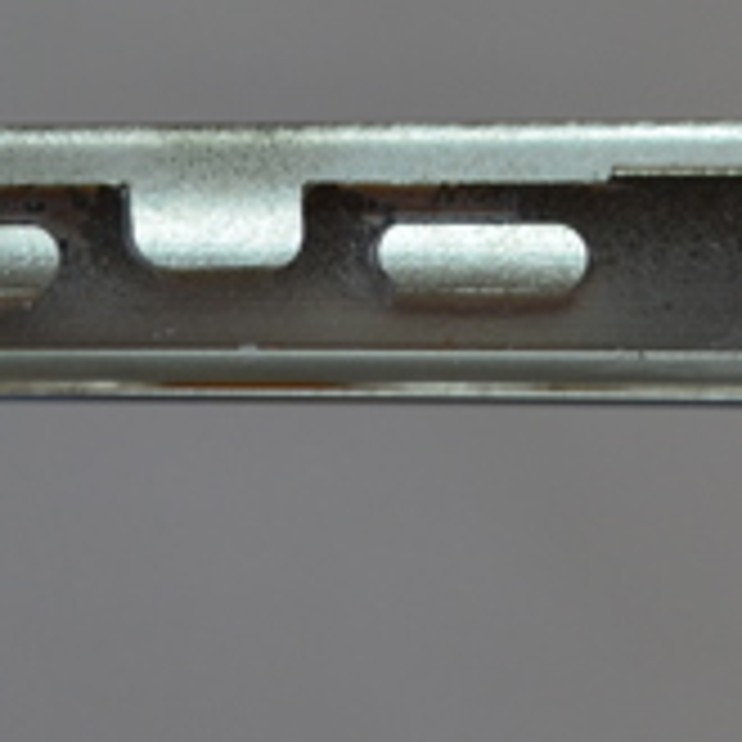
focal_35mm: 143
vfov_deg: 12.2
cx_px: 1232
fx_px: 3459
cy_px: 245
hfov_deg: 11.5
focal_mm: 29
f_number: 9
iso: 400
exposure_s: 1/30
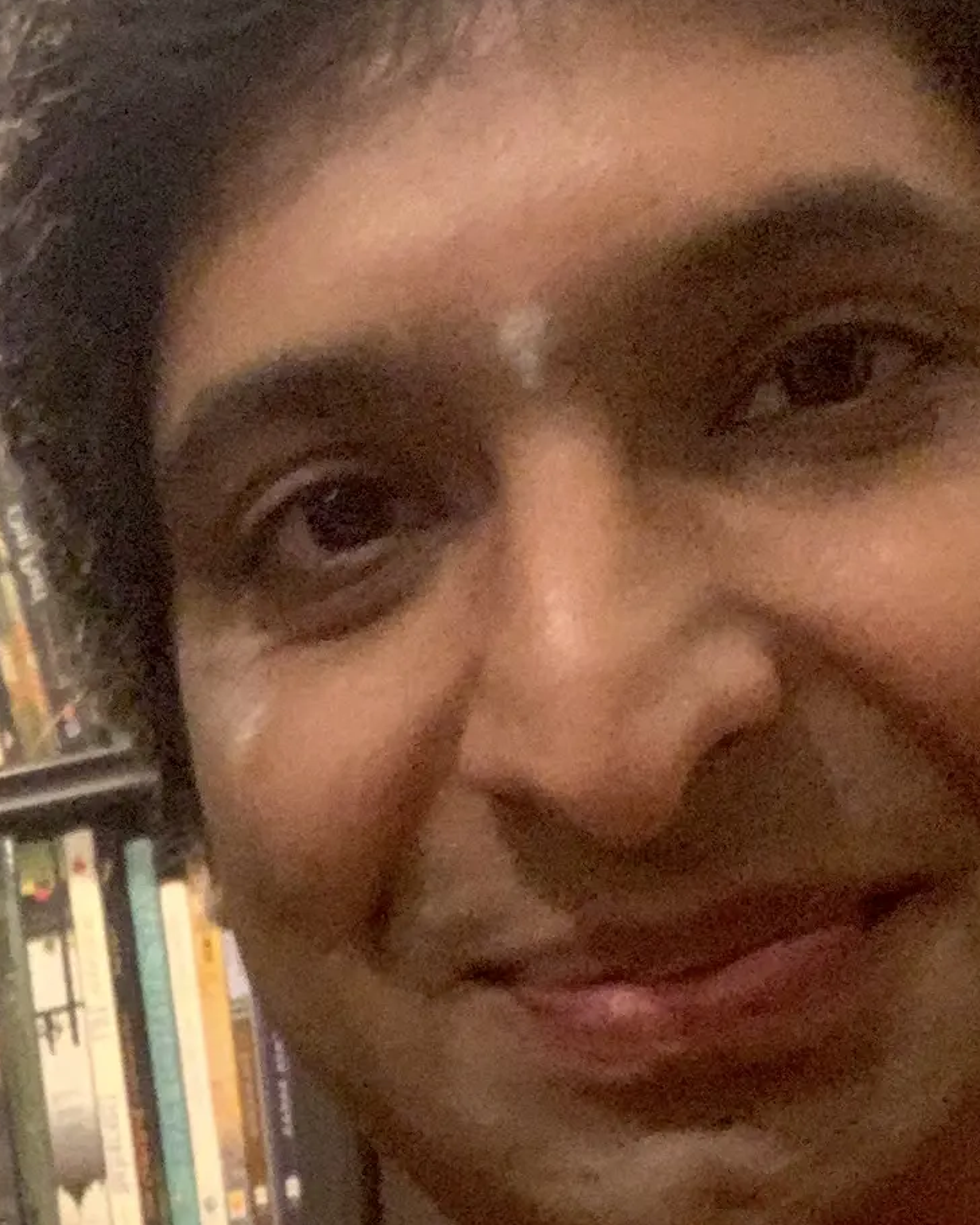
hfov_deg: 14.3
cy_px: 1206
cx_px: -57
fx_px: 3843
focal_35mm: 106
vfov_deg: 17.7
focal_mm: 2.87
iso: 400
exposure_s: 1/25
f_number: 2.2
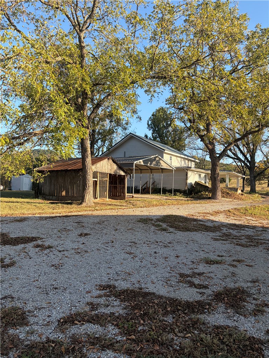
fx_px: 269
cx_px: 134
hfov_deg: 53.1
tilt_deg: +3.1
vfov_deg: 67.3
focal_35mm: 26
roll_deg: -1.4
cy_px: 179
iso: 50
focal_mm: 5.96
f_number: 1.6
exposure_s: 1/861
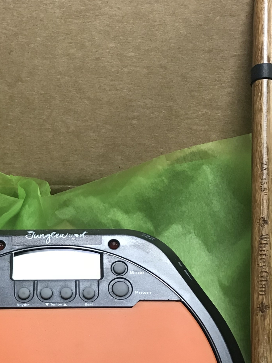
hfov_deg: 23.7
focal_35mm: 61
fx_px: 639
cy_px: 268
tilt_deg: -50.3
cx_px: 57
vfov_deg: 31.2
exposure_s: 1/17
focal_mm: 3.99
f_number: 1.8
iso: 40
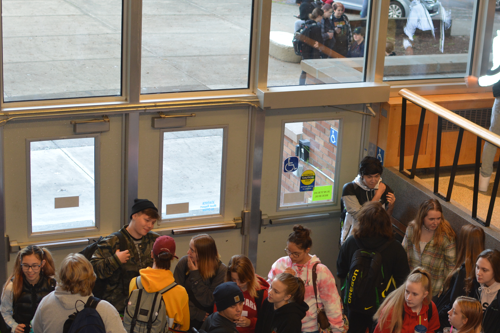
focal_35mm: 77
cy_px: 217
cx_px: 277
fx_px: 1066
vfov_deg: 17.7
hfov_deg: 26.4
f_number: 2.8
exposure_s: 1/60
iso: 500
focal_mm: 35
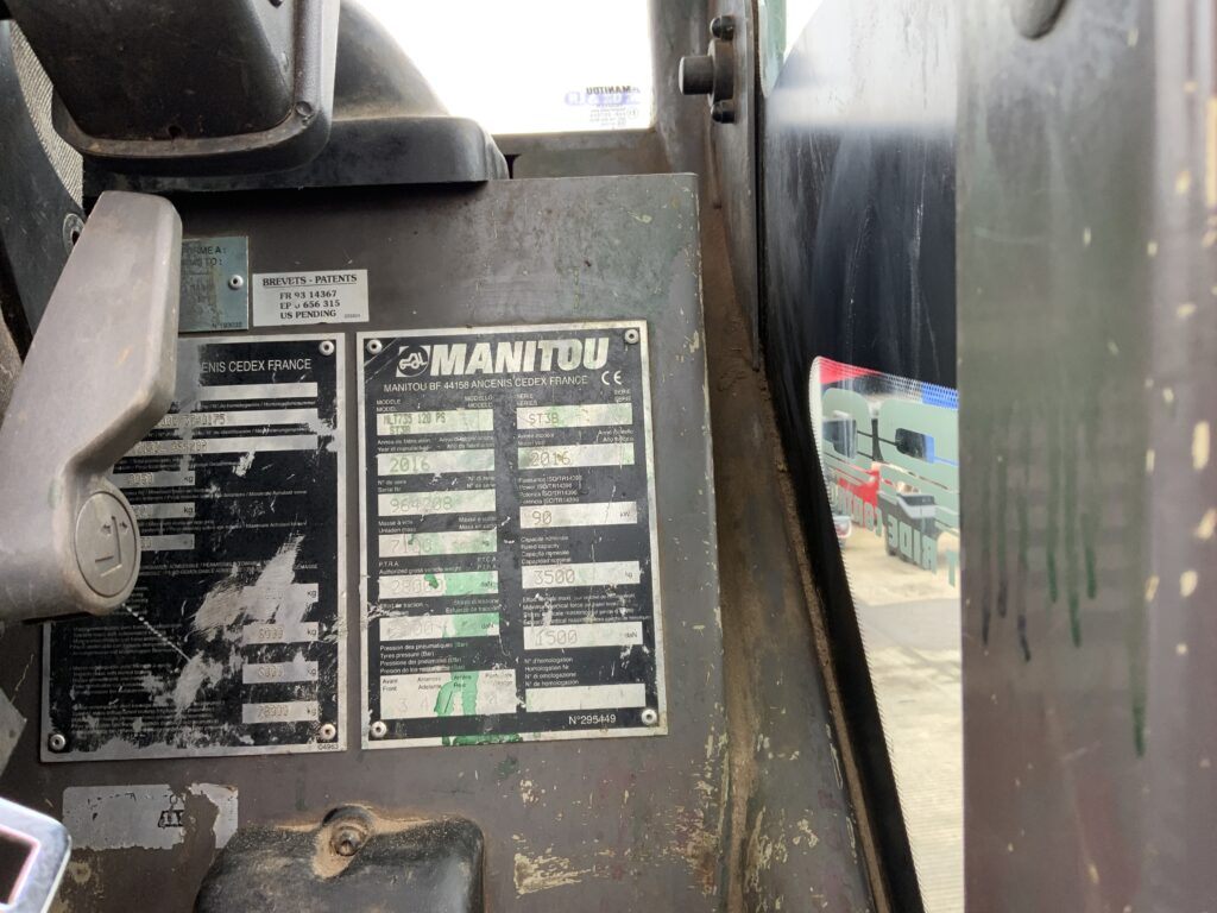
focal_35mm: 29
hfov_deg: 61.7
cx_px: 608
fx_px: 1020
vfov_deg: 48.2
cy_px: 456
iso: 50
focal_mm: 3
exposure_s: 1/122
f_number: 1.8
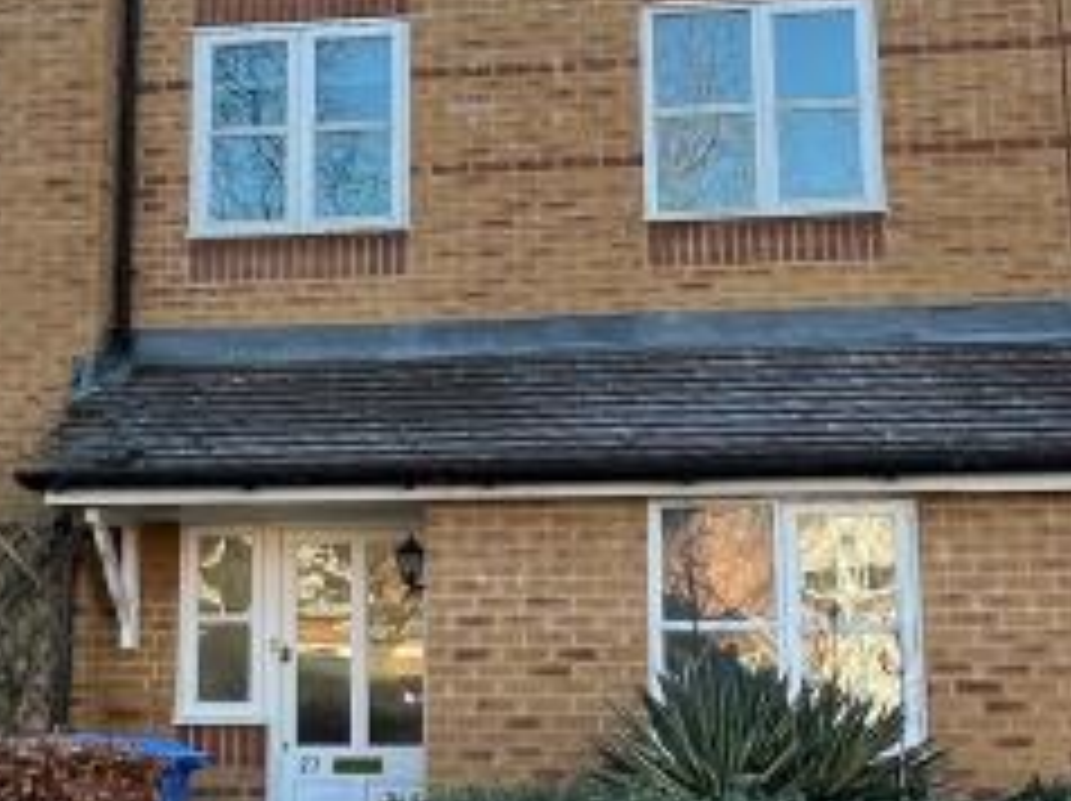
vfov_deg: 26.0
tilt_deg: +10.1
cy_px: 310
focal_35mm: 56
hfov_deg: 34.3
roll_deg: -0.7
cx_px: 432
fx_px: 1731
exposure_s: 1/310
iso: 32
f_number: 1.8
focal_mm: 1.57
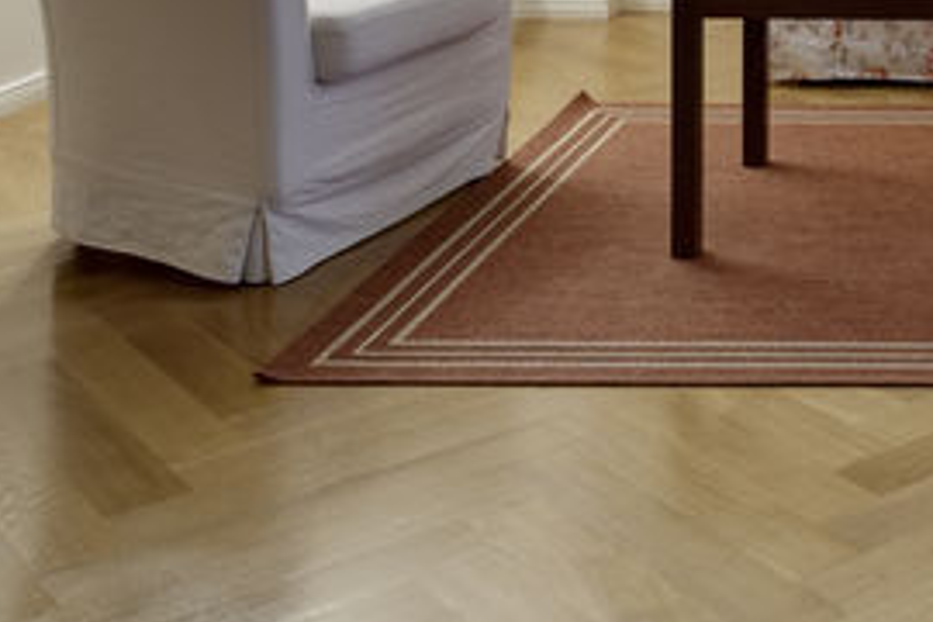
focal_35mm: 71
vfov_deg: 17.0
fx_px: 1840
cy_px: -370
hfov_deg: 25.2
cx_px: 1161
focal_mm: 20
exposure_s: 1.3
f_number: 16
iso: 160
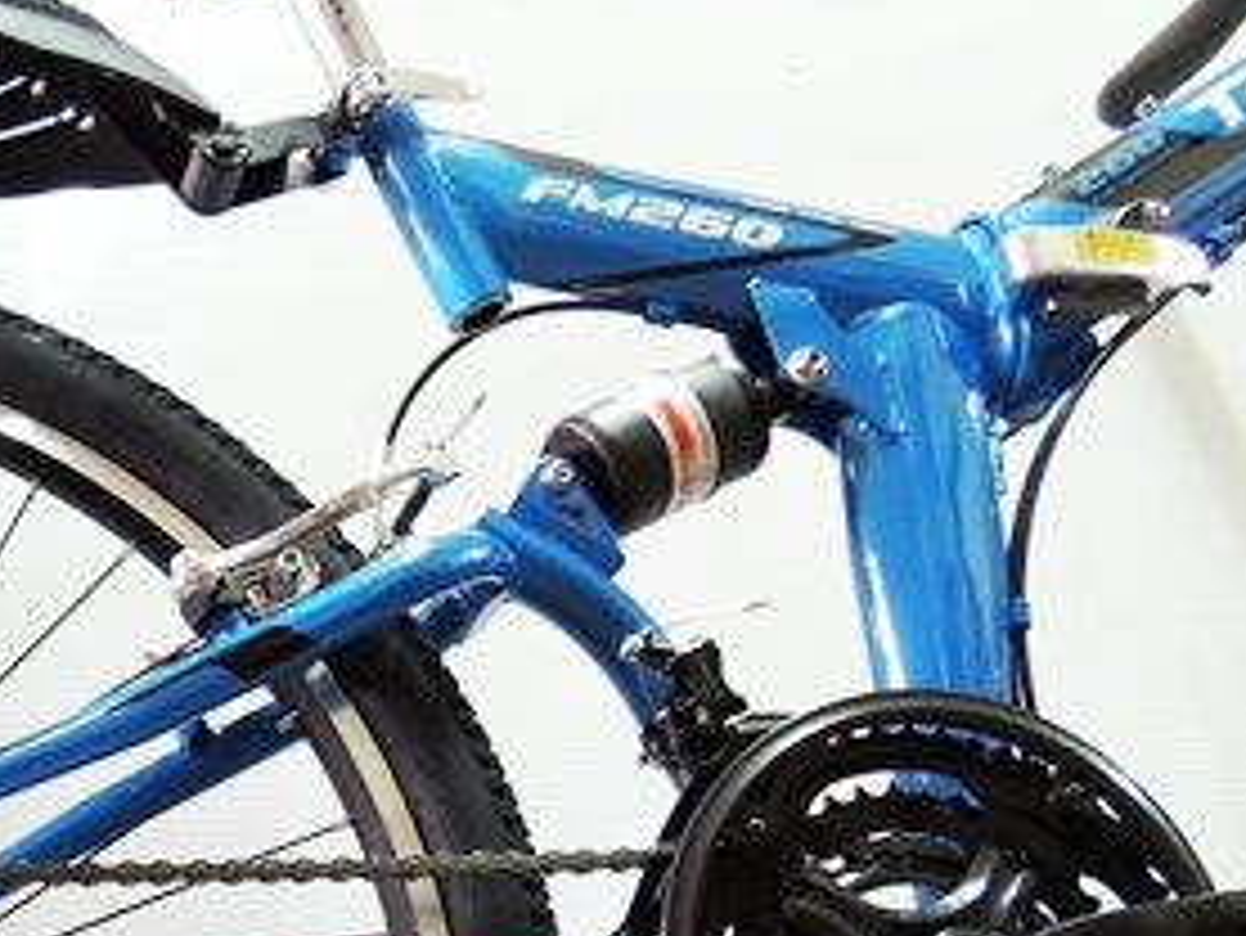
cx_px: -31
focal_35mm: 52
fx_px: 1873
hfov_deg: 33.3
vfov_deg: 26.2
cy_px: 994
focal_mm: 4.3
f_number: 3
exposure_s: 1/13
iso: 400
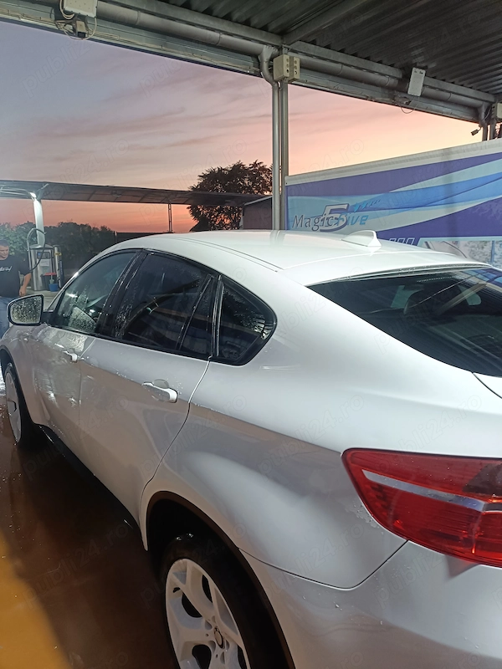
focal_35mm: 25
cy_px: 334
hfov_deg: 54.9
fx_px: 483
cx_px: 251
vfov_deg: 69.4
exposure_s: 1/50
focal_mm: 4.7
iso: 500
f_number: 1.7
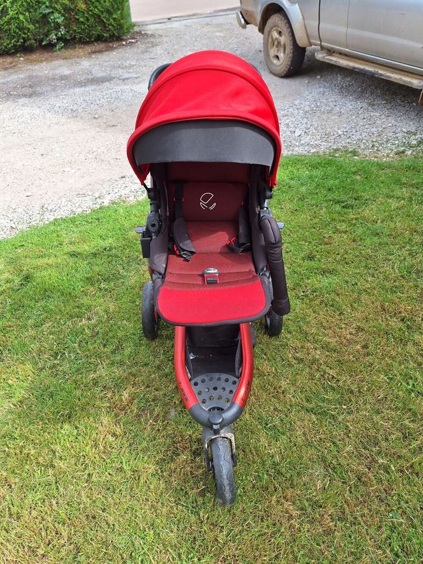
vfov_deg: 73.9
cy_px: 282
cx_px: 212
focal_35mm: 23
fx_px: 375
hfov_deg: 58.9
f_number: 1.8
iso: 40
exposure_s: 1/863
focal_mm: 5.54
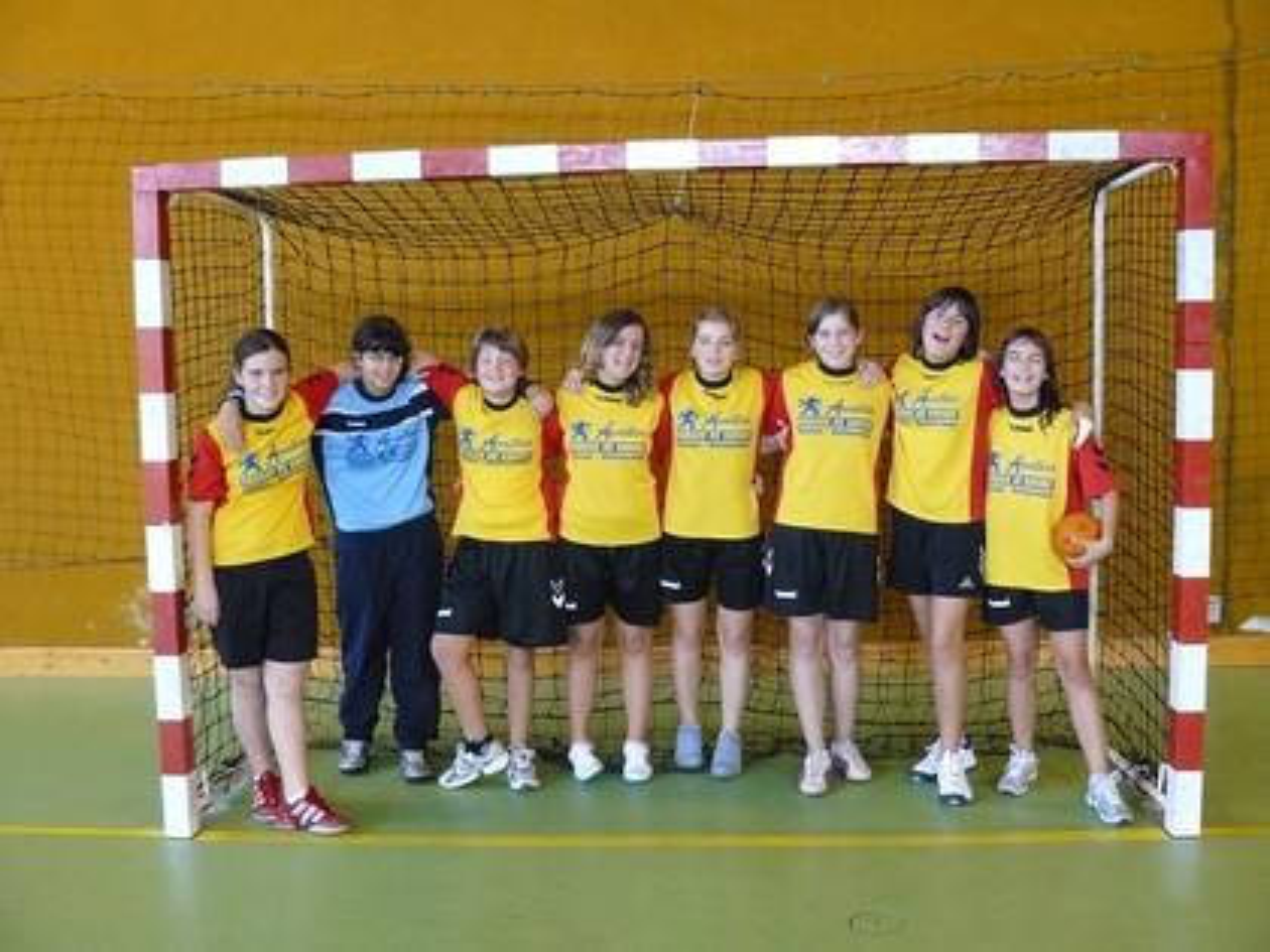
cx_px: 635
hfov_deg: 51.4
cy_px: 476
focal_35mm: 36
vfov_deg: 39.7
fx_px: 1321
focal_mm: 6
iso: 400
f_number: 2.8
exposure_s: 1/125
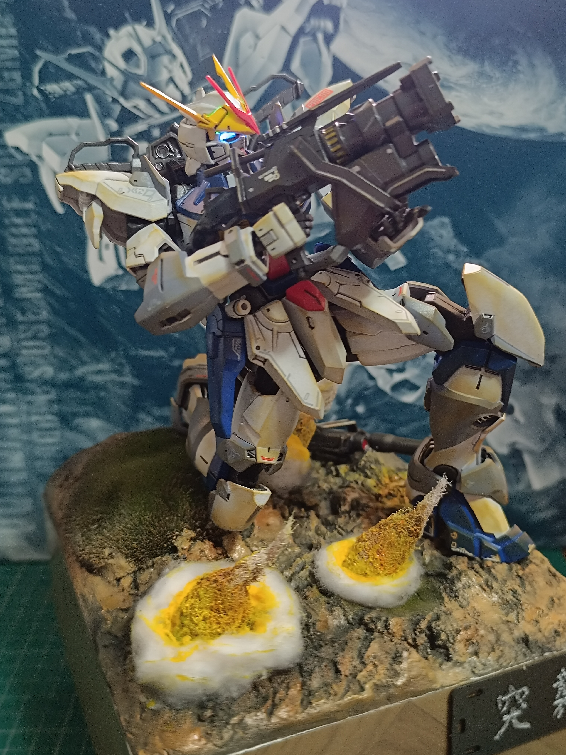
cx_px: 283
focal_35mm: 24
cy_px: 378
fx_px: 523
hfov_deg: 56.8
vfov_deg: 71.6
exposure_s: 1/24
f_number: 1.65
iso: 1781
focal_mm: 6.14
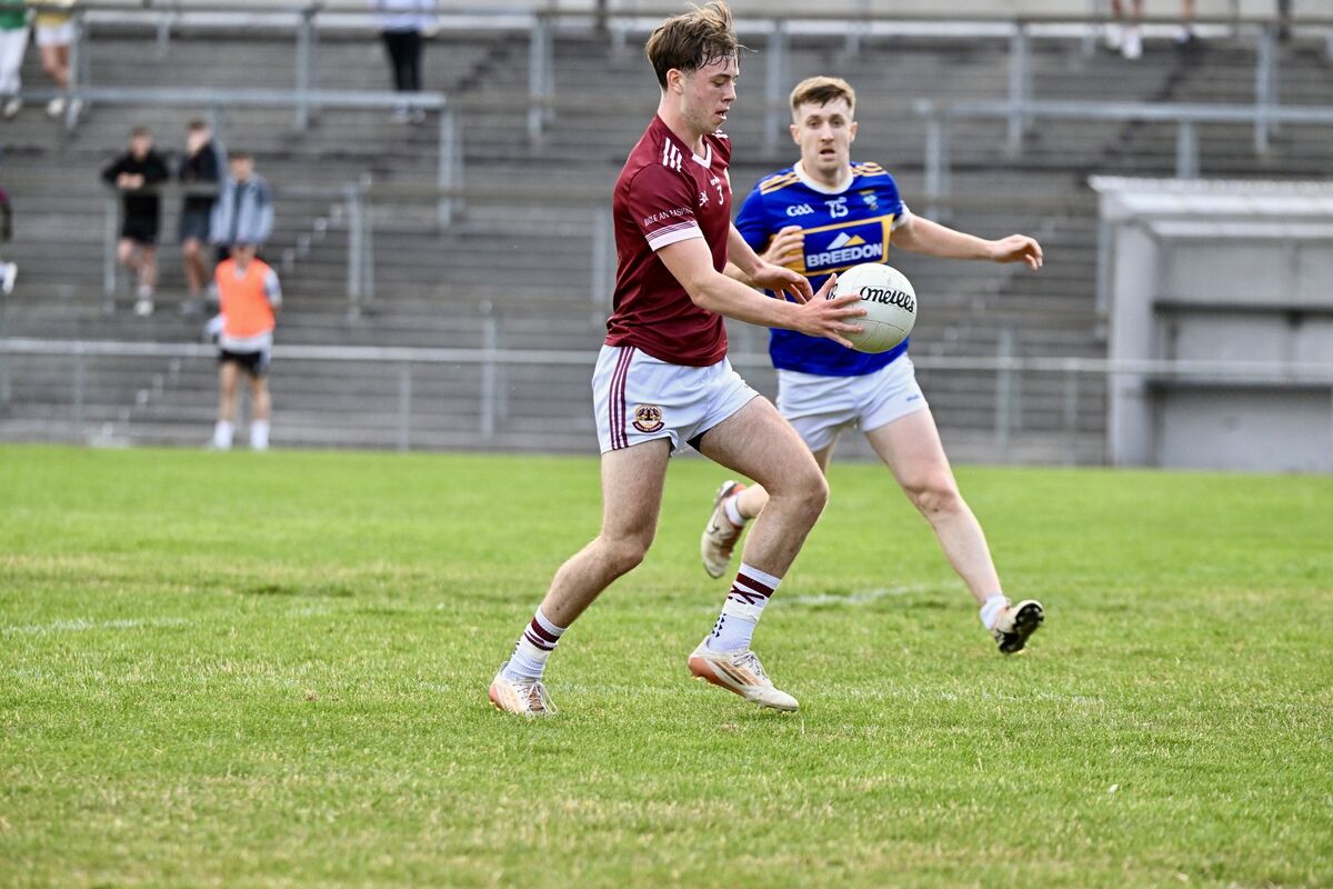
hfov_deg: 7.4
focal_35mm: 280
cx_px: 666
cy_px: 444
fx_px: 10367
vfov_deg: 4.9
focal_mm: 280
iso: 2800
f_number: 5.6
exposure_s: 1/1250
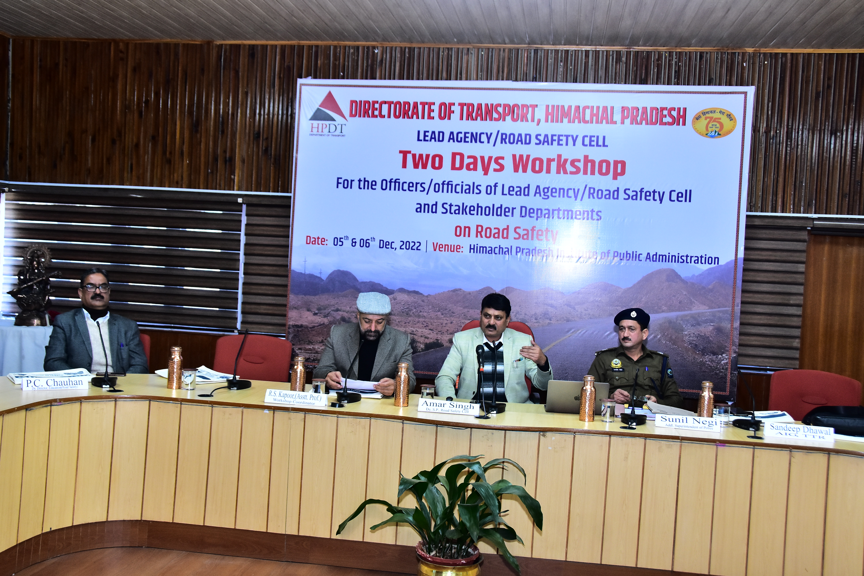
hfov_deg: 53.1
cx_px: 432
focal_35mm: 36
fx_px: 864
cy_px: 288
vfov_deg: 36.9
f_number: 5
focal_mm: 24
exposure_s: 1/250
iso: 1000
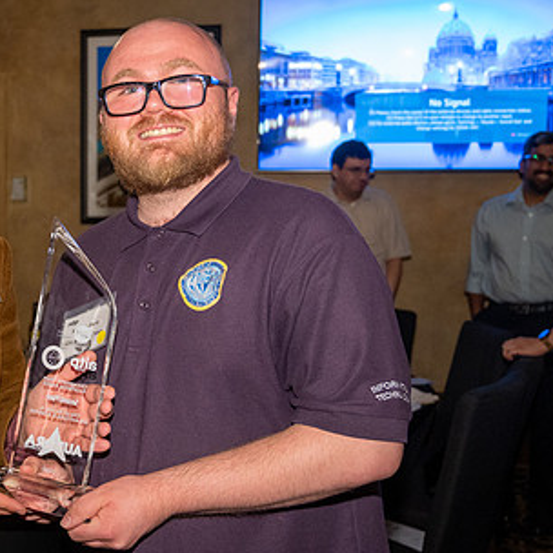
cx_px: 71
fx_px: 1030
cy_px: 284
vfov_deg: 30.0
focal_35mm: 57
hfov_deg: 29.0
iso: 3200
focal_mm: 32
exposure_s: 1/200
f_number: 4
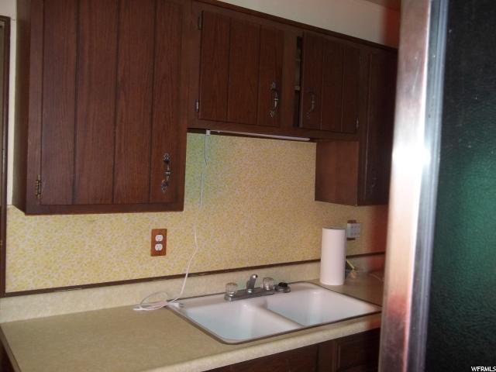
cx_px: 248
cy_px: 186
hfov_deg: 56.8
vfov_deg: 44.2
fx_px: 459
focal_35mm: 32
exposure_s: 1/30
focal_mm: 5.7
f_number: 2.9
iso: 160
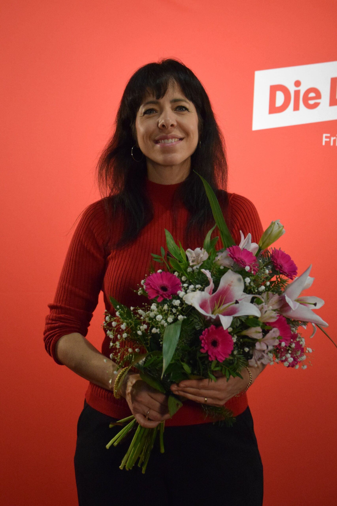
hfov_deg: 22.6
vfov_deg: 33.4
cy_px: 253
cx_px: 168
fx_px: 843
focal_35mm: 60
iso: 3200
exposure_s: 1/320
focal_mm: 40
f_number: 4.2
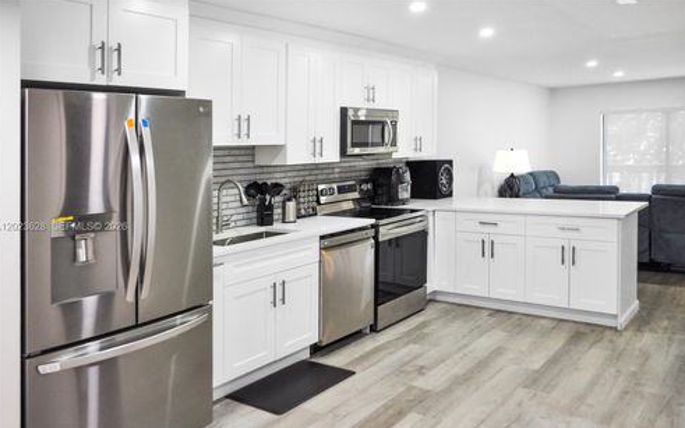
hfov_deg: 66.5
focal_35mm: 28
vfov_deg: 44.5
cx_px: 340
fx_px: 523
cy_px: 227
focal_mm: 18
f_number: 4
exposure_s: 1/60
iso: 500
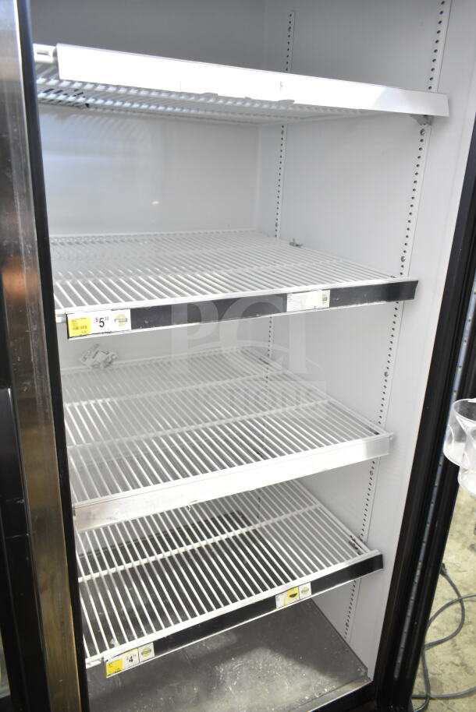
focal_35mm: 27
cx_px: 238
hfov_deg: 48.0
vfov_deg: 67.4
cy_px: 356
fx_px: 535
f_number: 4
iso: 1600
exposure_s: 1/60
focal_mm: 18
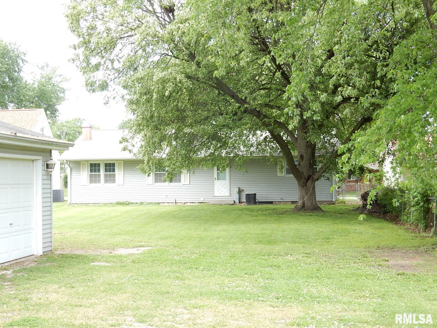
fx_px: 757
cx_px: 218
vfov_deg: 24.4
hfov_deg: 32.2
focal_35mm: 60
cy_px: 164
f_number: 4.5
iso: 125
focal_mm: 10.7
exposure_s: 1/100
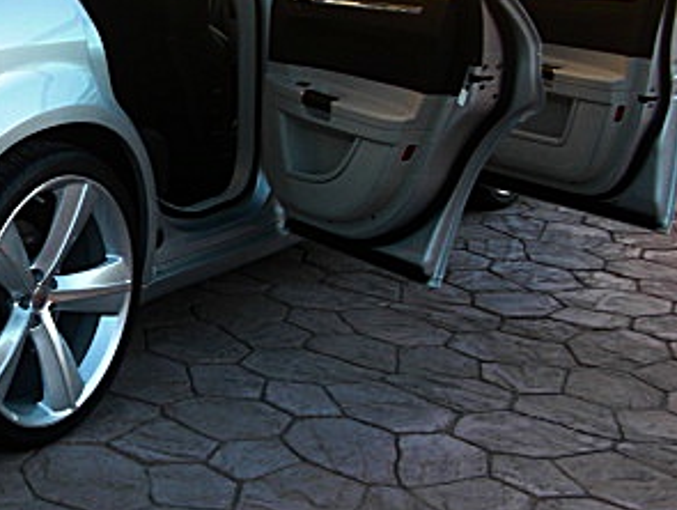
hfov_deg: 24.0
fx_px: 1527
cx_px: 23
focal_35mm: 78
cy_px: 202
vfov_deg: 18.9
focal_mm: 6.3
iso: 50
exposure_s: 1/80
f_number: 2.8
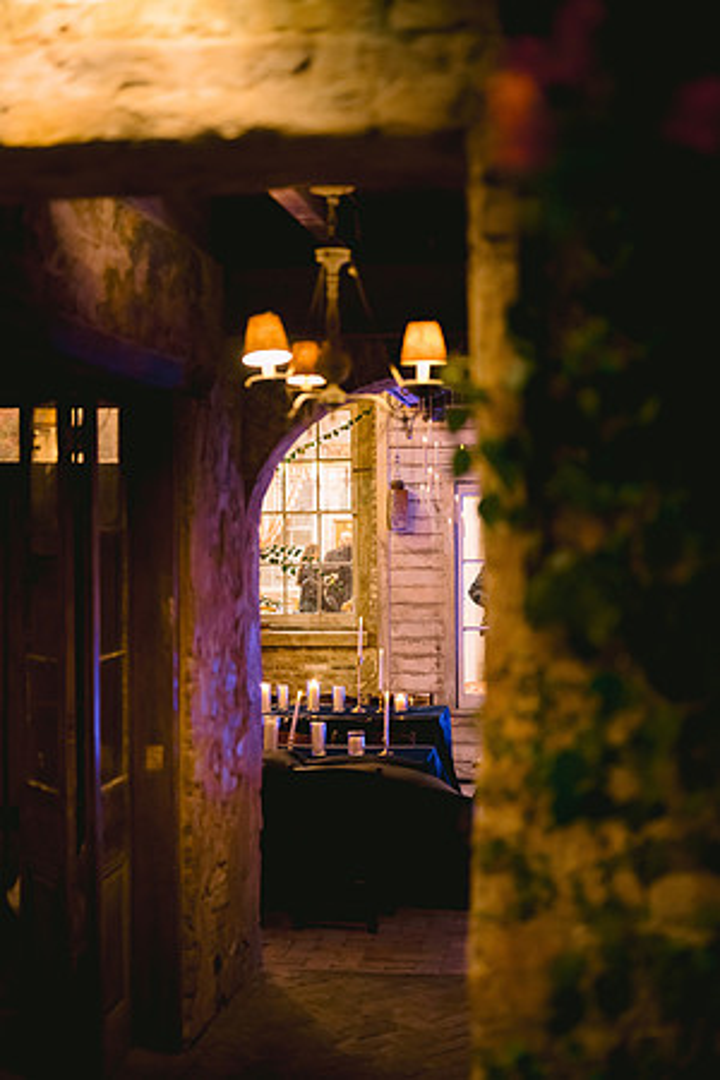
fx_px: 1500
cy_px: 540
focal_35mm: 50
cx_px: 360
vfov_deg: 39.6
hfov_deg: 27.0
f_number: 1.8
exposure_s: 1/100
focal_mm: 50
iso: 2500
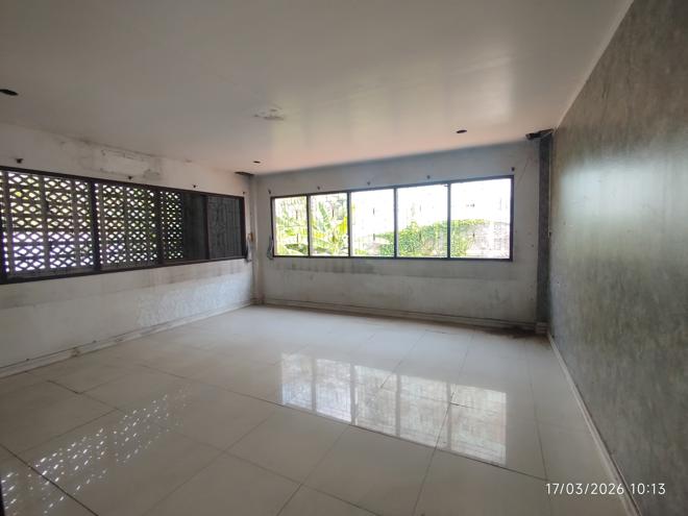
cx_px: 344
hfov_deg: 98.2
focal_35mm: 15
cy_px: 258
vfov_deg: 81.7
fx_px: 298
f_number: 2.2
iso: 64
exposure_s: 1/100
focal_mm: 1.65
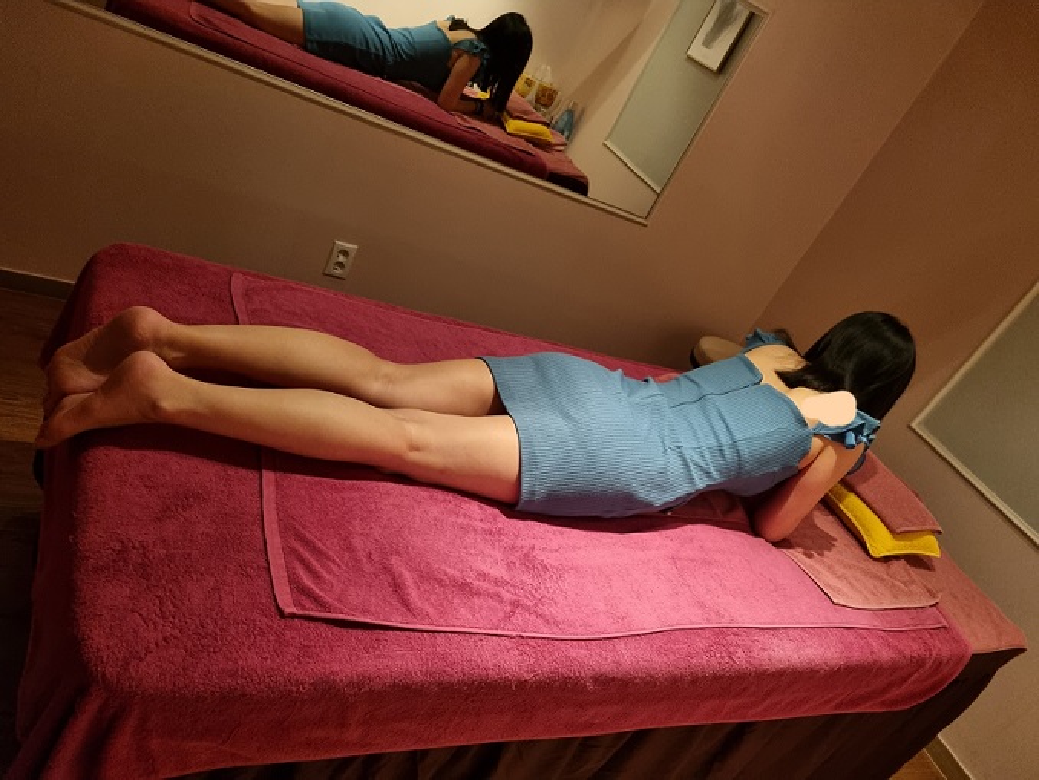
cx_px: 520
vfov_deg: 53.1
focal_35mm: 26
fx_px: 781
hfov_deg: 67.3
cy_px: 390
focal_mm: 5.4
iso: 640
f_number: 1.8
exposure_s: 1/30
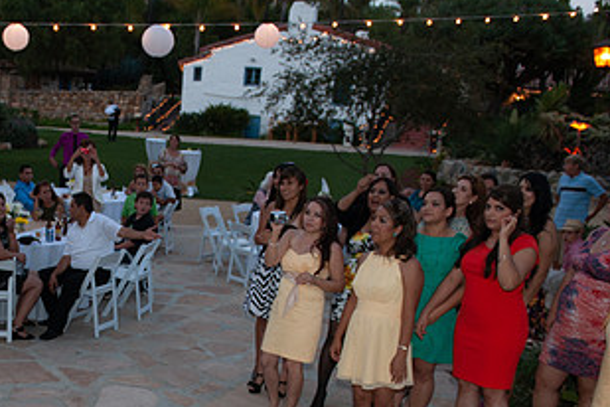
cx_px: 109
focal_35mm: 45
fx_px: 762
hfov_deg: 41.4
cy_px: 336
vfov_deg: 29.1
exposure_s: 1/125
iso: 800
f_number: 4
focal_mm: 24
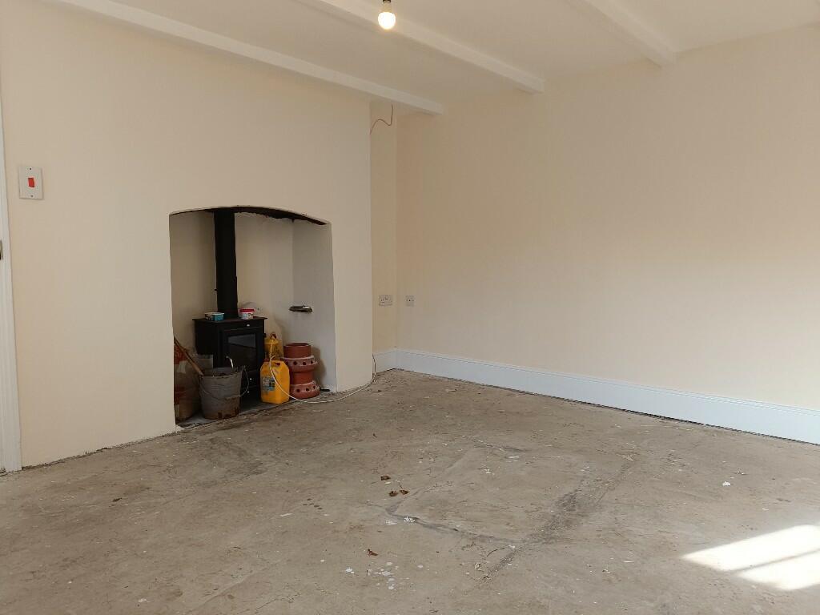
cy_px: 308
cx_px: 410
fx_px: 569
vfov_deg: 56.8
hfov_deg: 71.6
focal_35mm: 24
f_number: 1.88
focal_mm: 5.59
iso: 110
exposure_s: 1/101
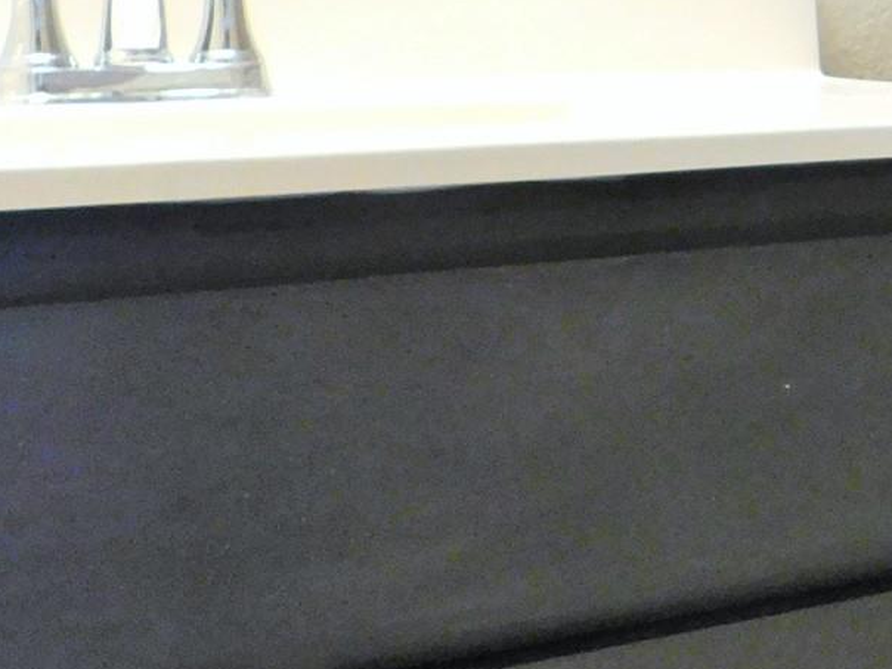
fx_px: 2010
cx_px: 1294
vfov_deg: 18.6
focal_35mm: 78
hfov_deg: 21.5
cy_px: 65
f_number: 3
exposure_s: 1/25
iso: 400
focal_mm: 4
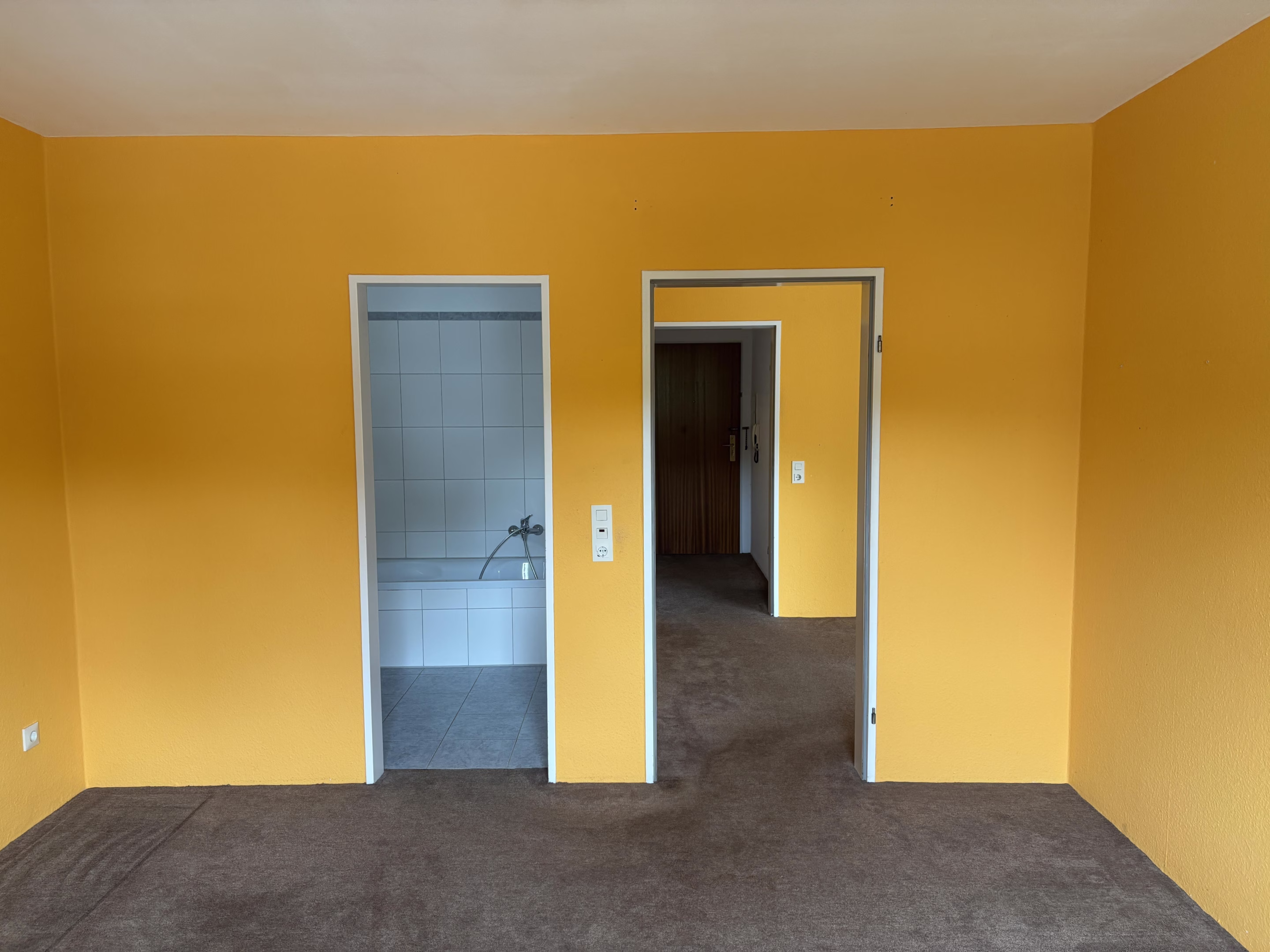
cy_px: 476
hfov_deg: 67.3
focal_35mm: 26
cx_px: 635
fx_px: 954
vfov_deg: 53.1
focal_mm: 5.96
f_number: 1.6
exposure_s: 1/102
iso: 125
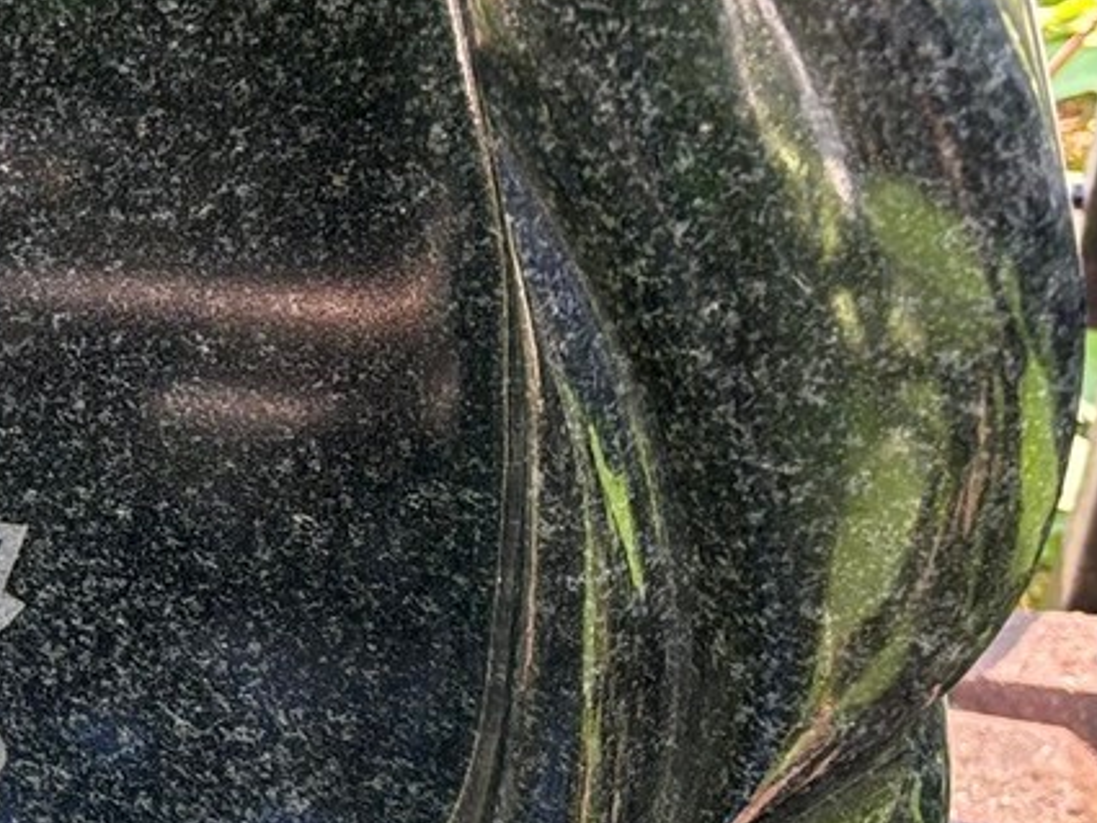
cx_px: -524
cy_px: 245
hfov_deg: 19.5
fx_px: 2790
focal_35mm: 88
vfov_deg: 16.7
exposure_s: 1/131
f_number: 1.6
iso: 64
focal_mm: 5.96
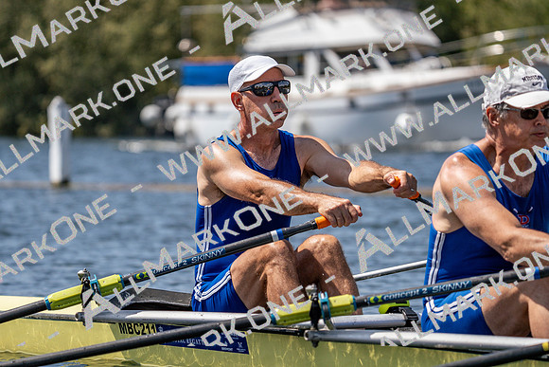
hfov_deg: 7.6
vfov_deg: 5.1
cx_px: 274
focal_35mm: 270
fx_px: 4118
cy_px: 184
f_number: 5.6
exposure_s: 1/2000
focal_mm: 270
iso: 200
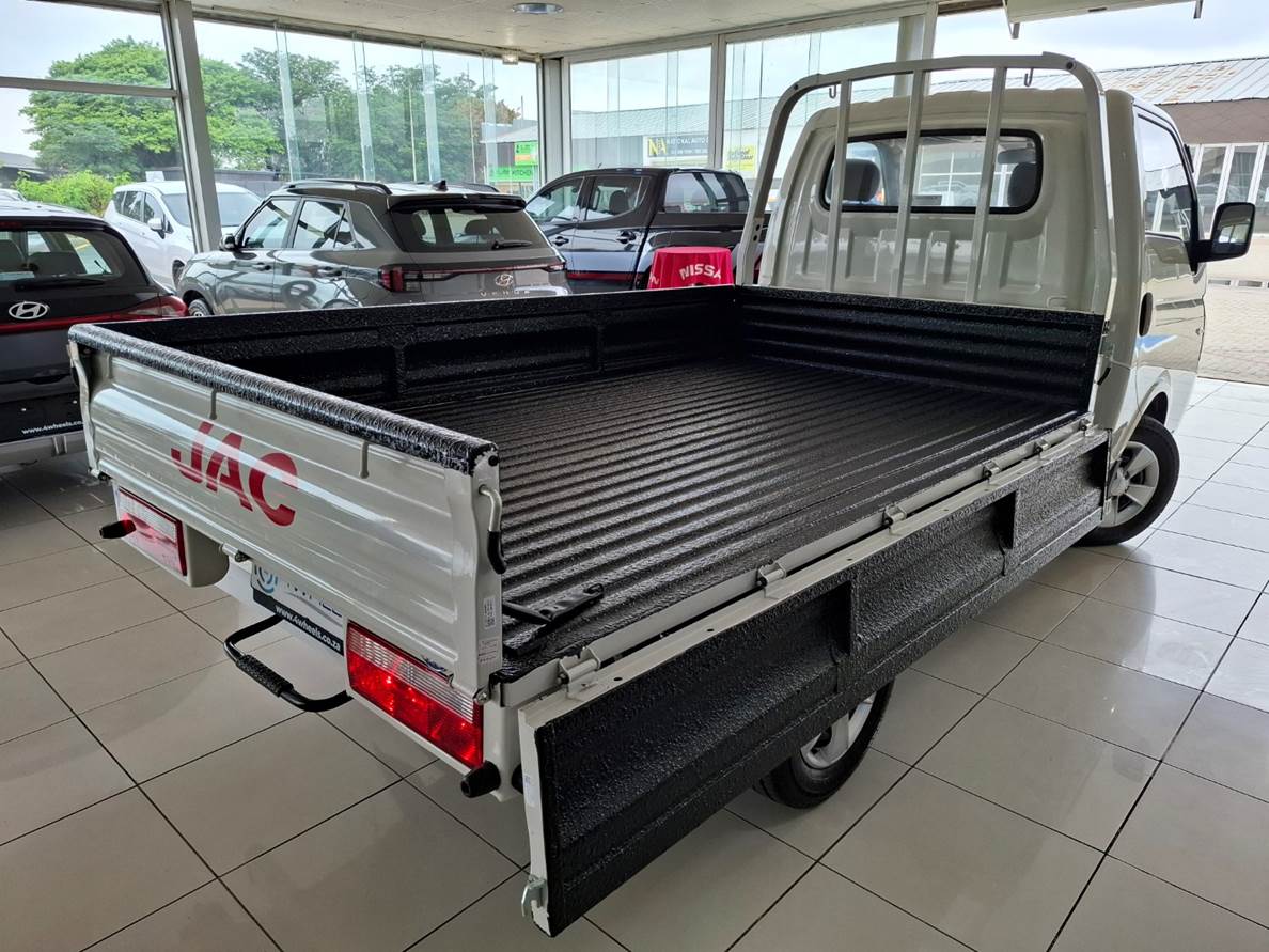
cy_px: 476
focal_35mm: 23
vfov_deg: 58.9
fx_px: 843
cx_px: 634
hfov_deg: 73.9
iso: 50
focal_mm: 5.54
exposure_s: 1/203
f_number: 1.8
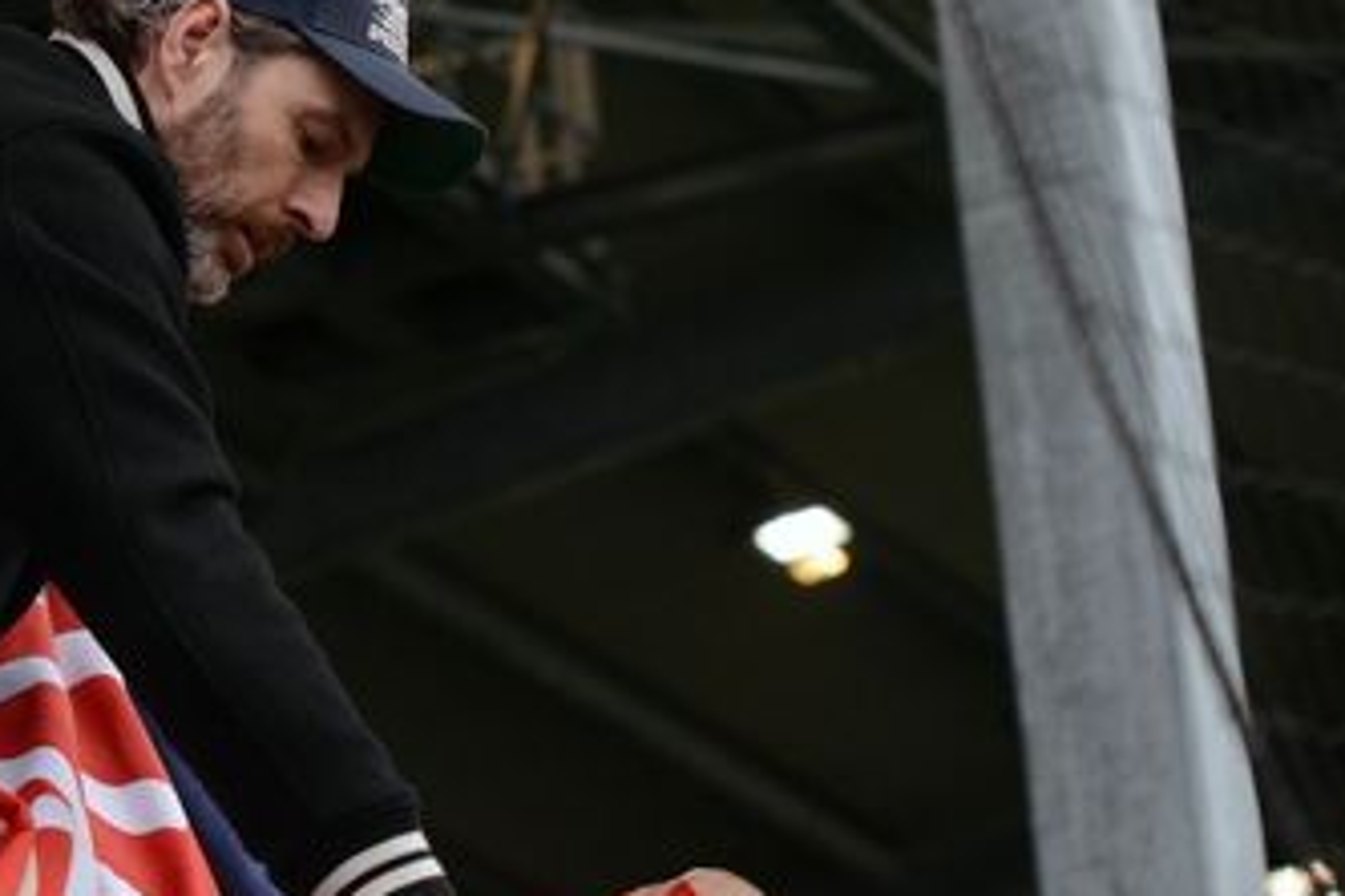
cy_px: 541
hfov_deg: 11.4
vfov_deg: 7.6
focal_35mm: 180
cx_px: 359
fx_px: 6724
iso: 1000
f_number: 4
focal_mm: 70
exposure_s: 1/640
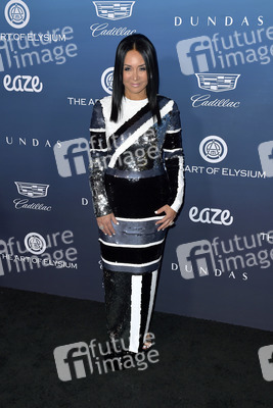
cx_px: 136
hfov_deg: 30.5
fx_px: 500
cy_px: 204
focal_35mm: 44
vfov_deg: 44.5
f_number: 5.6
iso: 250
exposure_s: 1/250
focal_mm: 44
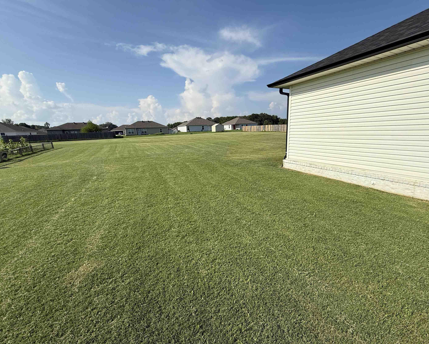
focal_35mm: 15
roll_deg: +0.8
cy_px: 175
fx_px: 190
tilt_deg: -13.8
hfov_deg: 96.7
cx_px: 224
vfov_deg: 84.0
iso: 50
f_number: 2.2
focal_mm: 2.22
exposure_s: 1/3125
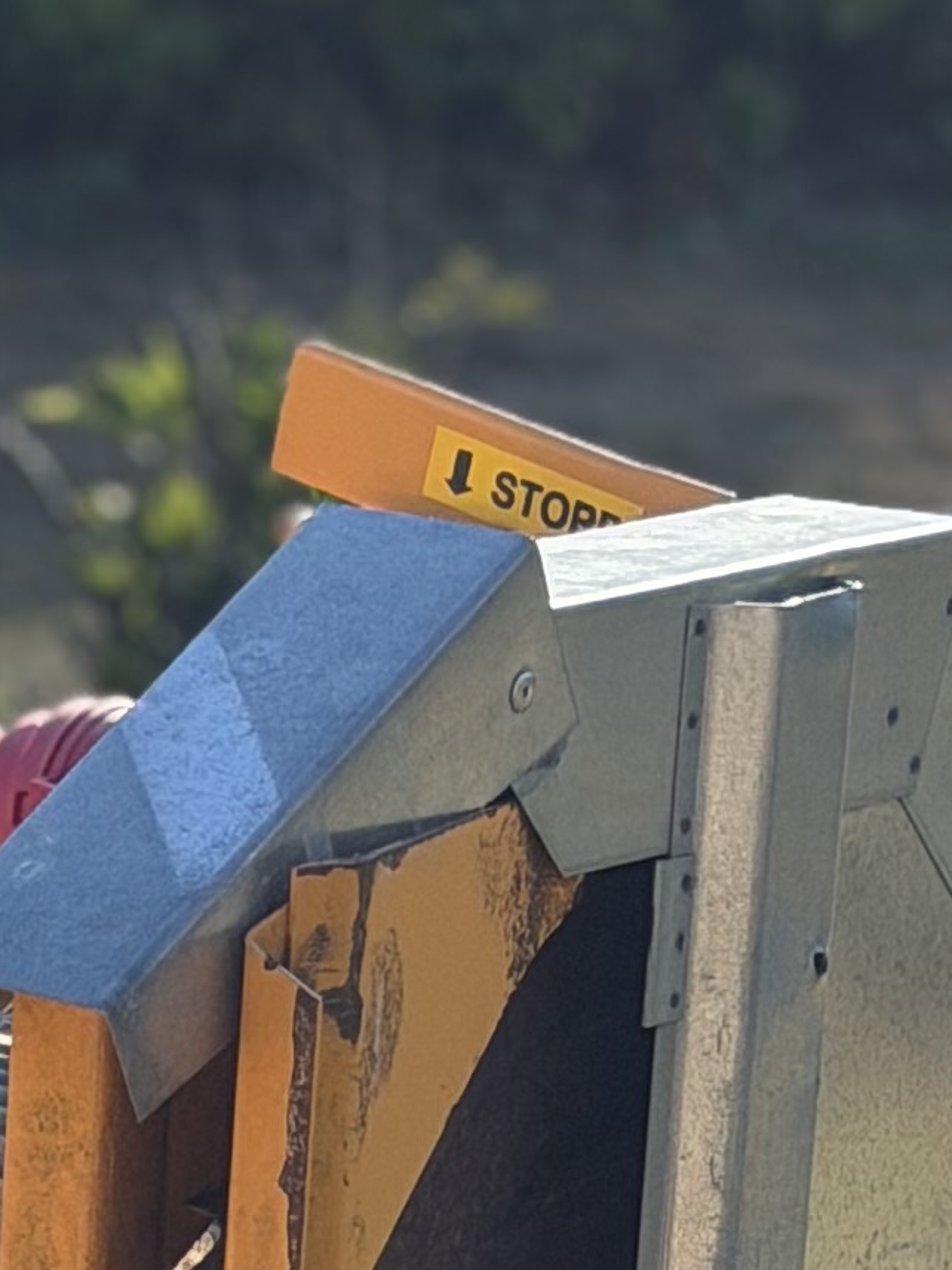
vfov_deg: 8.2
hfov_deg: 6.5
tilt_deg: -25.9
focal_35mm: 226
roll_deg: -1.3
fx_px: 8287
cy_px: 2889
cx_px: -523
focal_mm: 6.76
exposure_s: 1/1264
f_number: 1.78
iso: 64
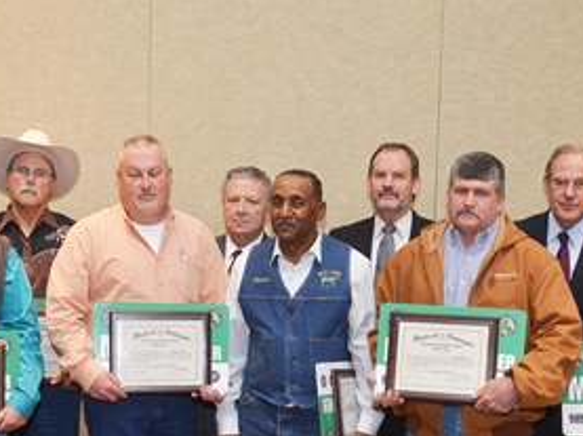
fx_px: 1211
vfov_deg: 20.2
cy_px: 338
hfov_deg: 27.1
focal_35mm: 72
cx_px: 263
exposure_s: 1/60
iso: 320
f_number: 5.6
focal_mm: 26
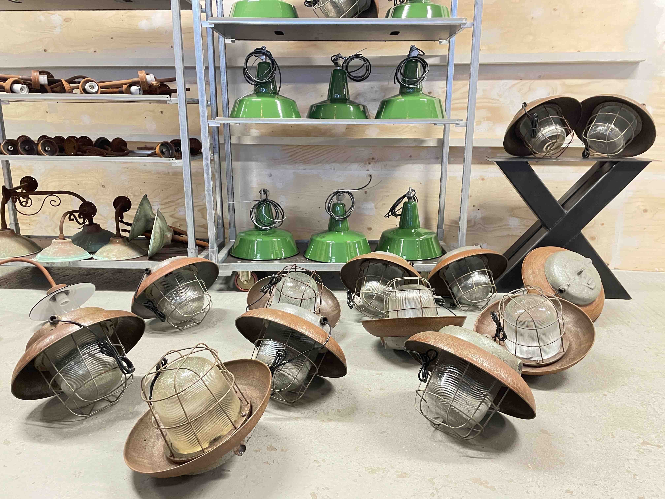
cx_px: 332
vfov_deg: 53.1
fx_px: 499
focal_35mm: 26
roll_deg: -0.7
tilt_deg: -13.7
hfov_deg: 67.3
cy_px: 250
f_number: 1.6
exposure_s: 1/33
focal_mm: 4.2
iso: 500
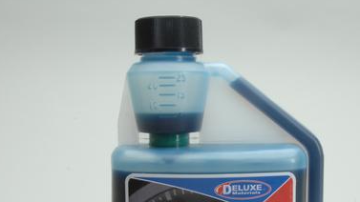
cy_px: 201
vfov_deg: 16.4
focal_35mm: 72
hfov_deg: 29.3
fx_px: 687
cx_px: 211
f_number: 22
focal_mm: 24
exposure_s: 1/125
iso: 160
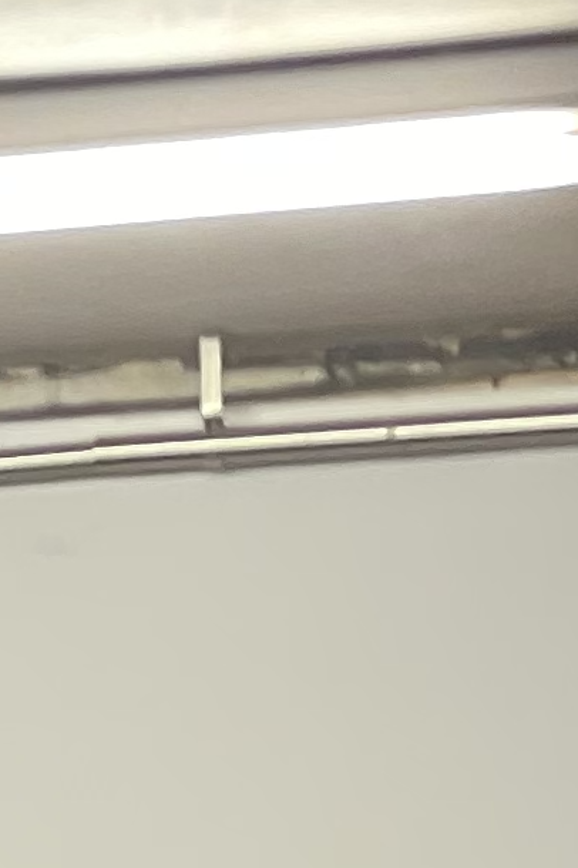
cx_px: -907
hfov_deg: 3.8
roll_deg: +0.8
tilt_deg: +0.4
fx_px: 8621
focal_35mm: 358
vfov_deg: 5.5
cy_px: 2169
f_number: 2
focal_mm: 6
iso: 200
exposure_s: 1/50
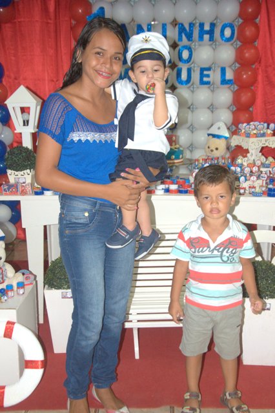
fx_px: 585
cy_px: 206
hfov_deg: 26.5
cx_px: 138
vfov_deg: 38.9
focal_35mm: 51
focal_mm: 34
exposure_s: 1/60
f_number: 4.2
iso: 800
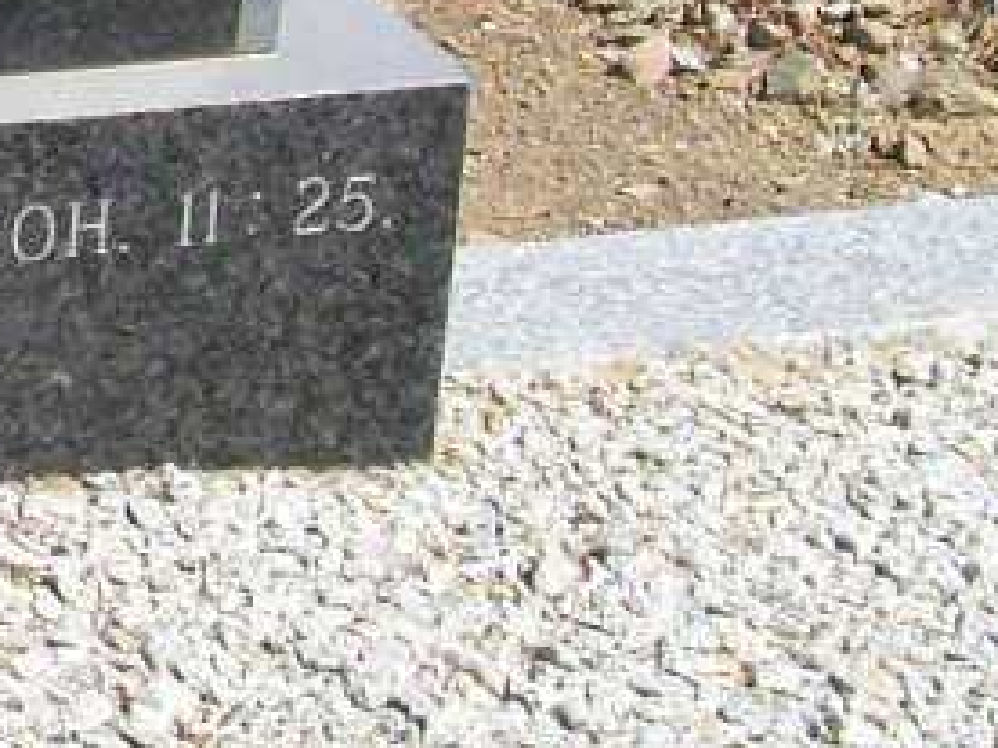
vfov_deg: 7.5
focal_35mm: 196
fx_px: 5651
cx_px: -897
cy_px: -307
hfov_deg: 9.5
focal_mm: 7.6
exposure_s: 1/473
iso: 80
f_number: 5.4
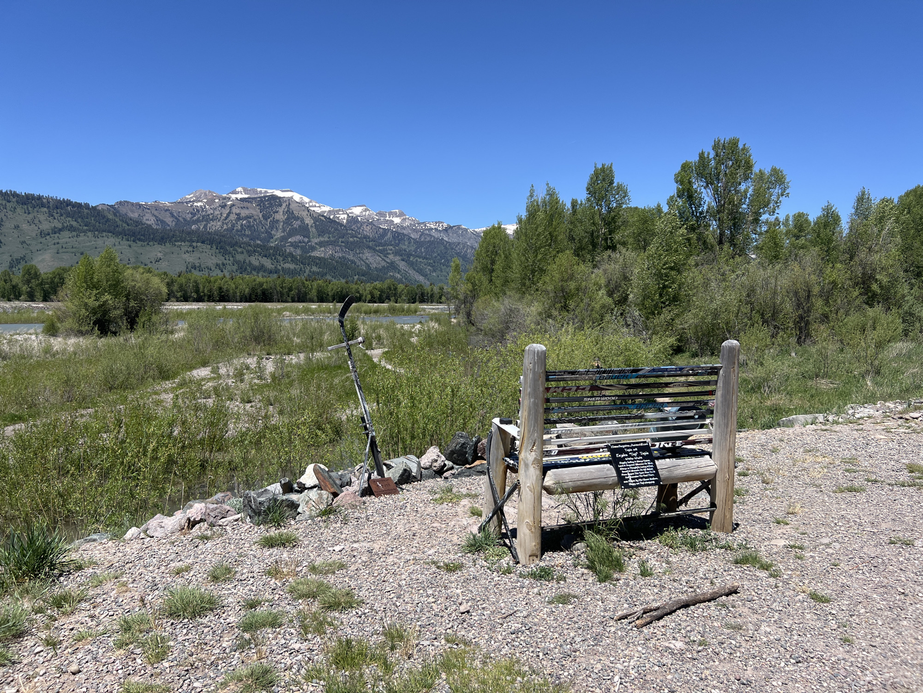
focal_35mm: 26
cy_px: 346
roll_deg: +0.5
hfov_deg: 67.3
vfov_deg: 53.1
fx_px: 693
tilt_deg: -2.4
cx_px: 462
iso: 50
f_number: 1.5
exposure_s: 1/4444
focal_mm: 5.7
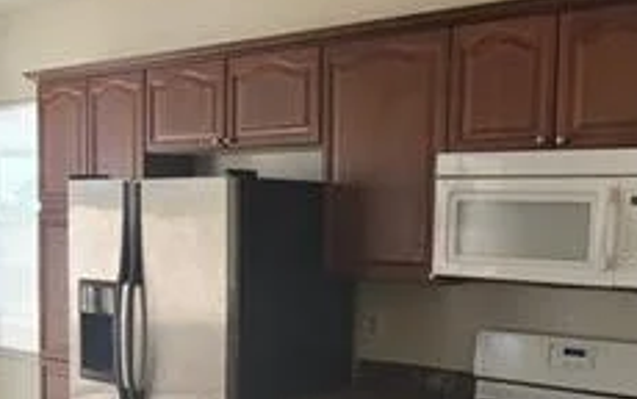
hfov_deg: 41.8
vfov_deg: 26.5
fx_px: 834
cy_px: 302
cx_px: 285
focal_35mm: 48
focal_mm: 2.2
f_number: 2.2
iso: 64
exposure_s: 1/120
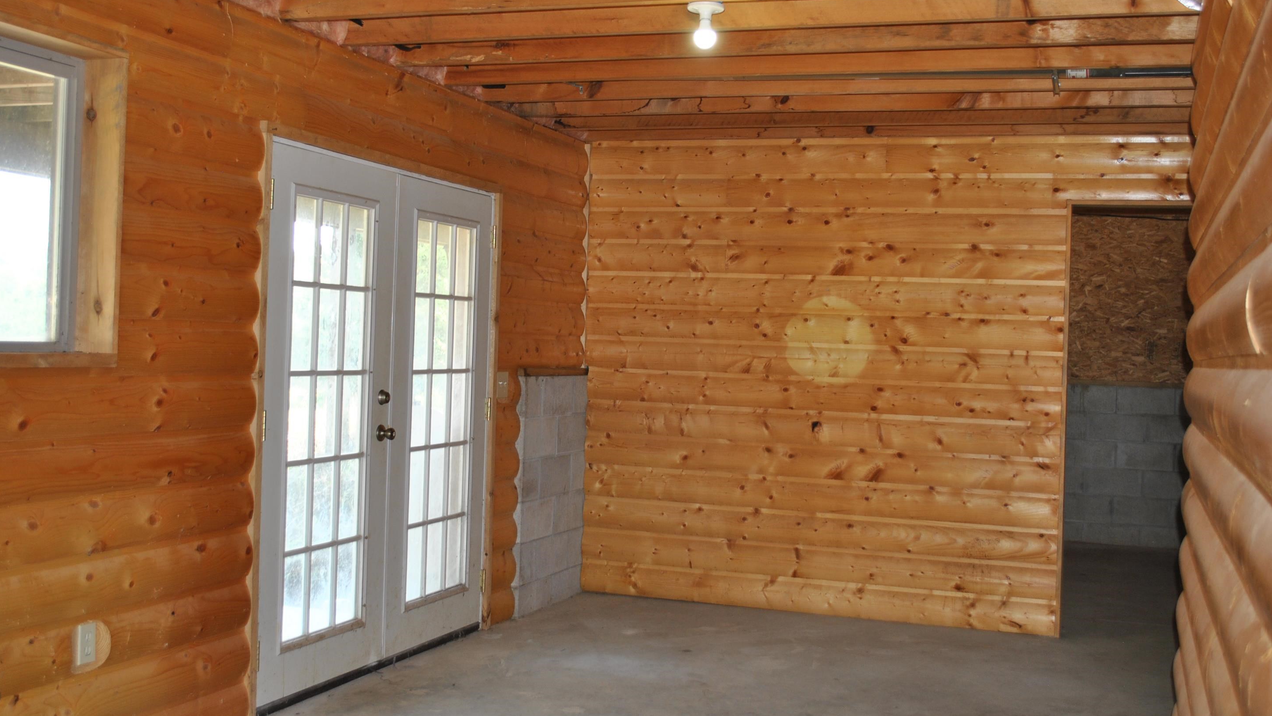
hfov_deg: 49.4
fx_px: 1383
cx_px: 636
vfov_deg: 29.0
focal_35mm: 41
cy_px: 331
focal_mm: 26
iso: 200
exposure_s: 1/60
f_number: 4.2
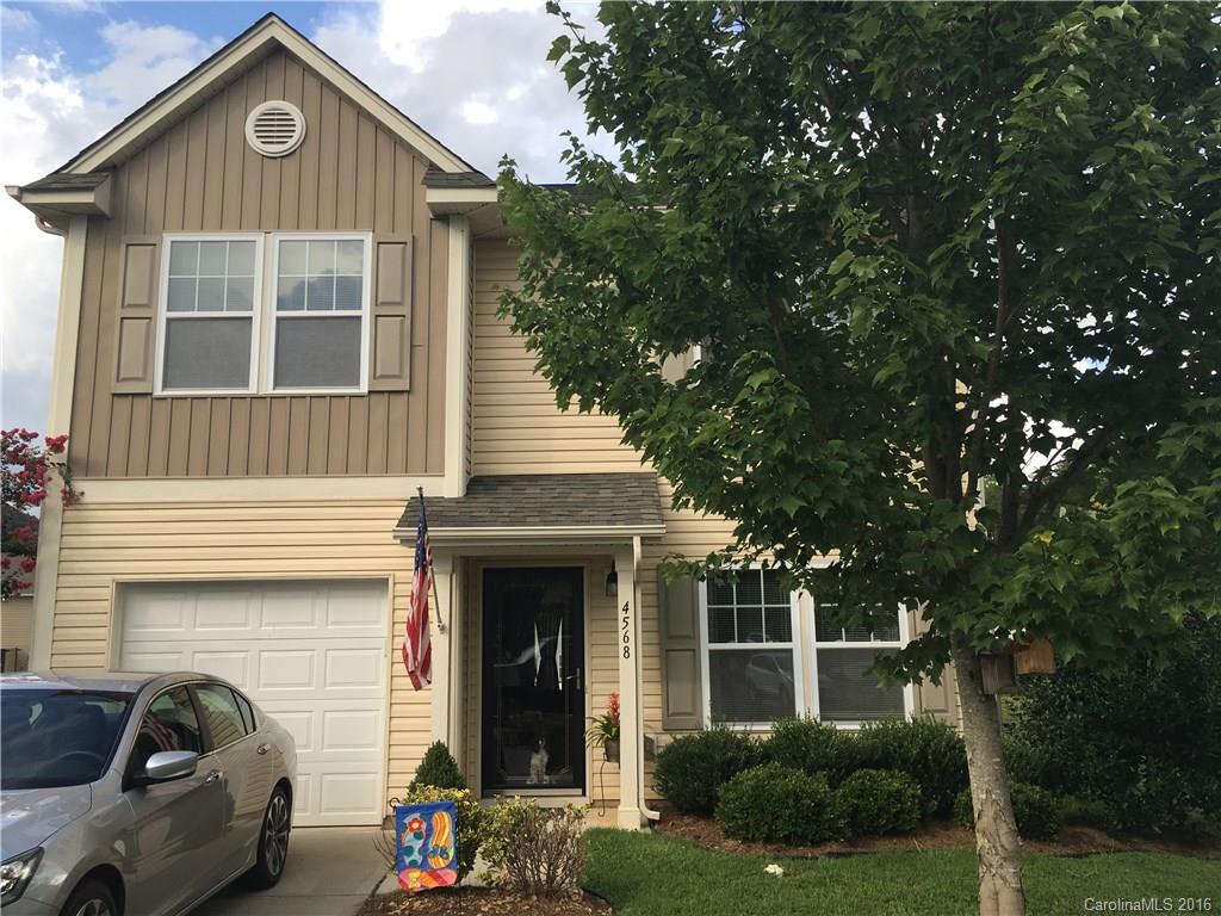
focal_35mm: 29
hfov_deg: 61.7
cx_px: 610
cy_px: 458
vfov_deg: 48.2
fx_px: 1023
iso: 25
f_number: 2.2
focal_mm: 4.15
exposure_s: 1/416
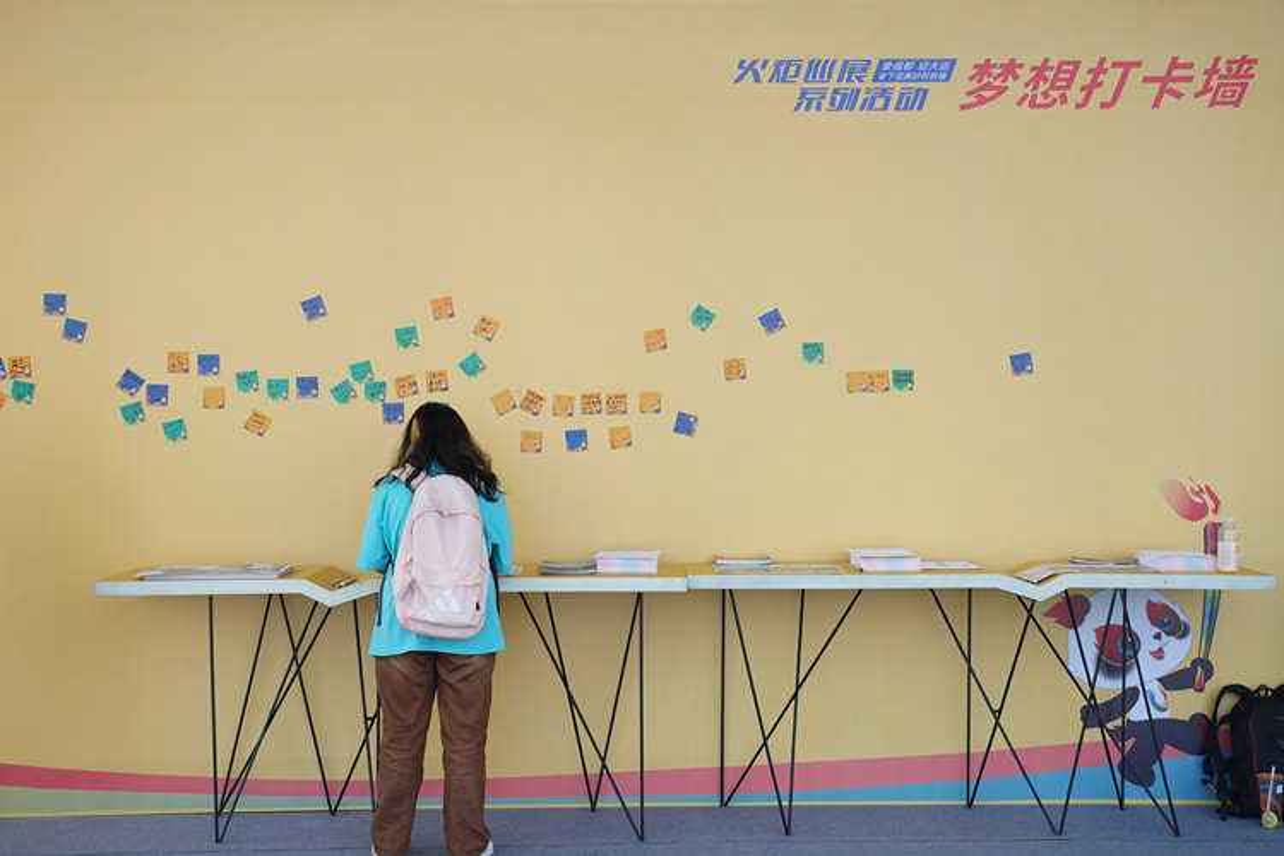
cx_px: 642
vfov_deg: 28.1
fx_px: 1712
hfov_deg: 41.1
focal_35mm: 48
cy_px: 428
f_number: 4
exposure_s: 1/400
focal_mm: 48
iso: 160
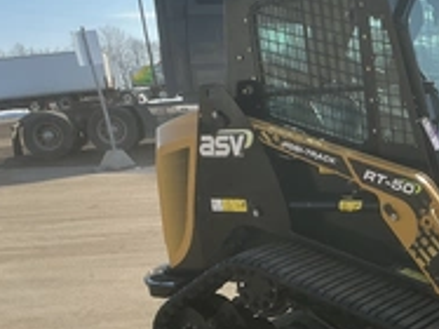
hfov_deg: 30.3
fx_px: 760
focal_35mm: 60
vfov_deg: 24.2
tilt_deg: -11.2
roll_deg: +4.8
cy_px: 226
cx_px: 420
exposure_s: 1/2227
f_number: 1.8
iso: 25
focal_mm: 3
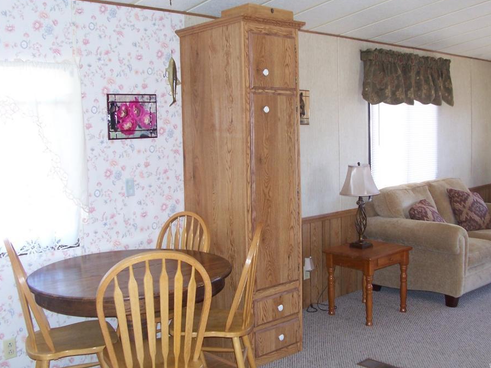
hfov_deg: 46.8
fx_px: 567
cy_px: 167
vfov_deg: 35.9
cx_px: 265
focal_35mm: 40
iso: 140
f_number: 2.8
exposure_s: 1/60
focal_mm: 6
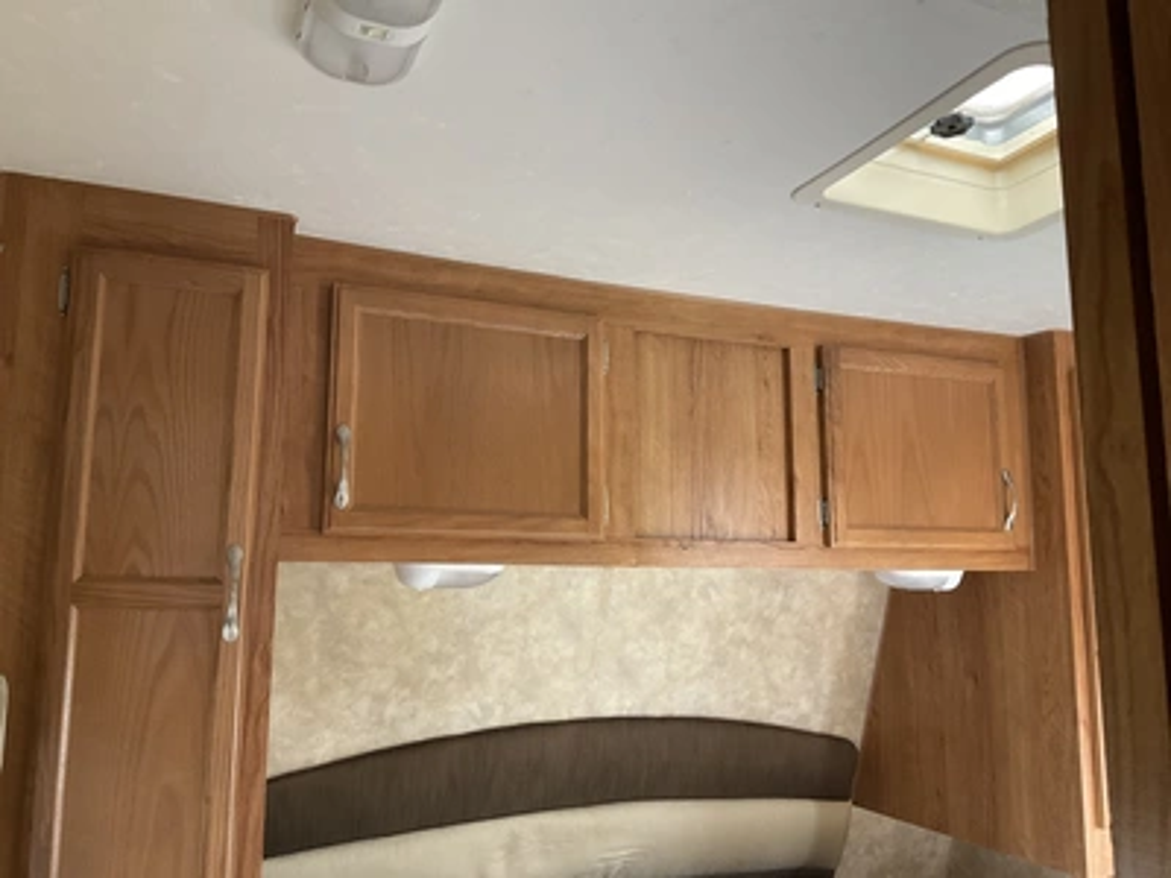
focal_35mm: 29
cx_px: 586
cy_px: 439
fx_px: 981
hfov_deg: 61.7
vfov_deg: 48.2
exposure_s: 1/60
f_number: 1.8
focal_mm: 3
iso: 100
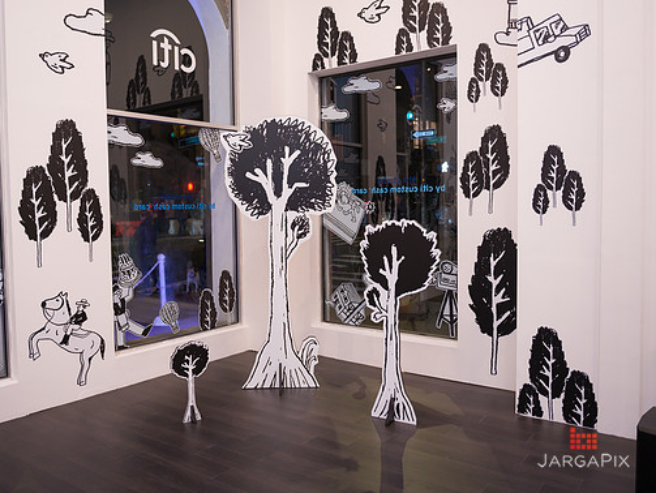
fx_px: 588
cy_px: 244
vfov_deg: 45.5
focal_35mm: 31
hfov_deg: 58.1
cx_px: 284
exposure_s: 1/200
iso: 1600
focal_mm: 28
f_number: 3.2
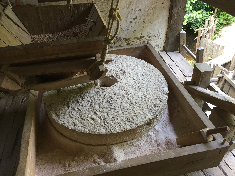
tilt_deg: -40.8
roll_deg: +3.1
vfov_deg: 48.2
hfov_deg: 61.7
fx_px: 197
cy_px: 88
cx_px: 118
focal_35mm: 29
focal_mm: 4.15
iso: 100
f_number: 2.2
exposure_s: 1/33
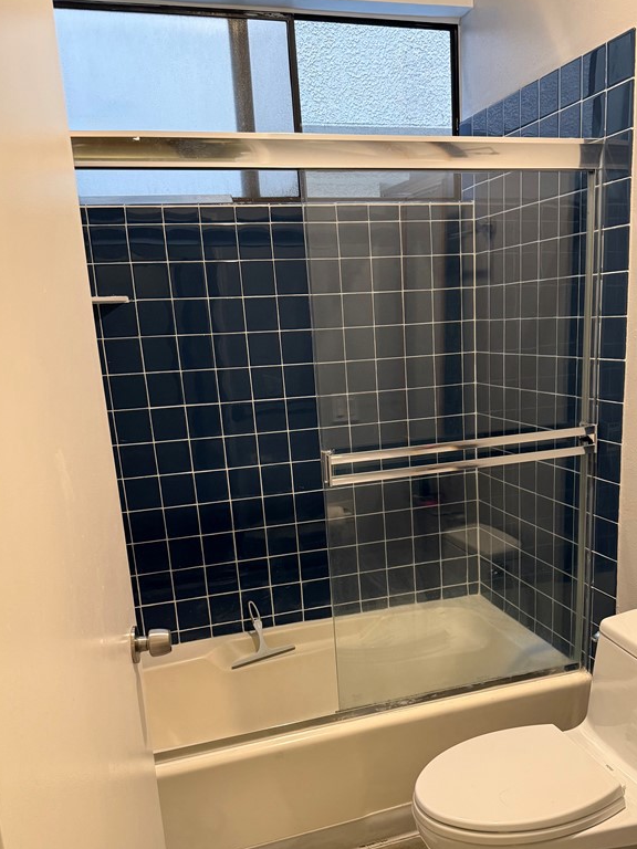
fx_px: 785
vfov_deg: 56.1
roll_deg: +1.6
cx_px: 391
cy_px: 533
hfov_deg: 43.9
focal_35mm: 32
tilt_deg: -13.8
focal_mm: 6.76
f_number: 1.78
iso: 250
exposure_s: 1/60
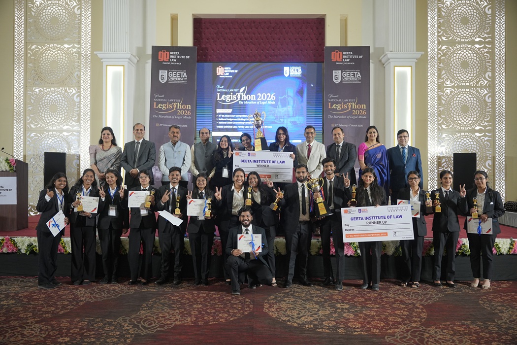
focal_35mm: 30
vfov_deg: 43.3
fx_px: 434
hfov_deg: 61.6
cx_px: 258
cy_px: 172
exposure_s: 1/160
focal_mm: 30.2
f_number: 2.8
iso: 1600
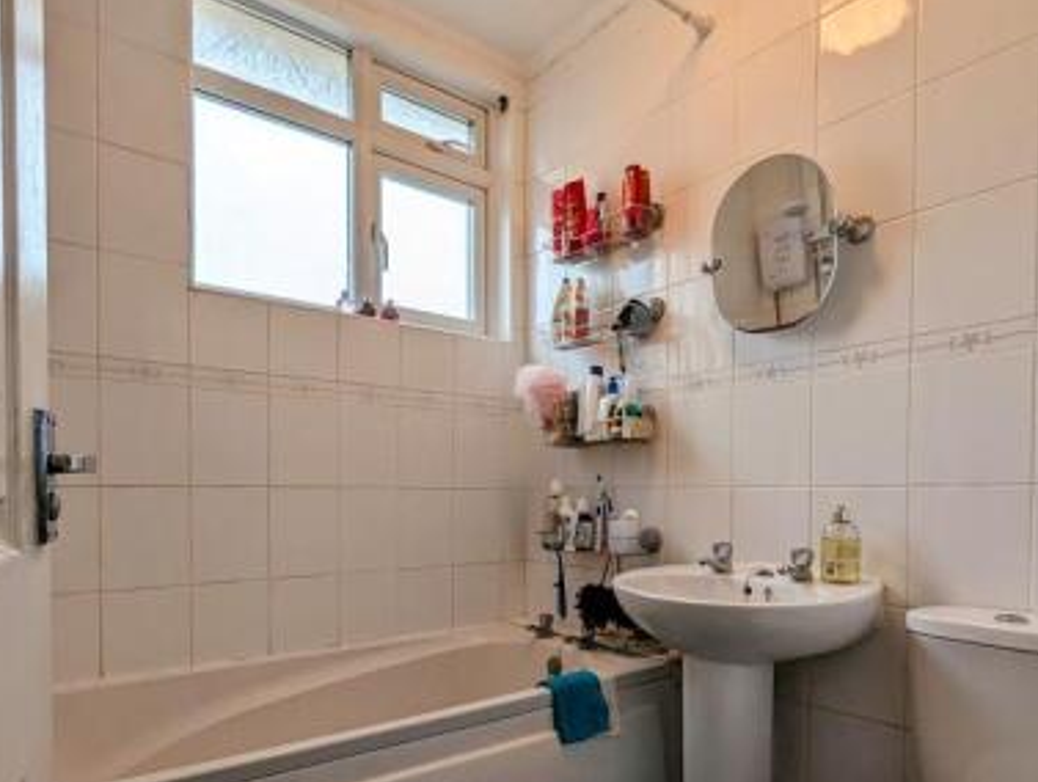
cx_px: 471
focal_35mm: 20
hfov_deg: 81.4
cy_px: 503
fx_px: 601
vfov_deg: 64.9
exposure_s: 1/100
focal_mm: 1.95
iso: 69
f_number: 2.2
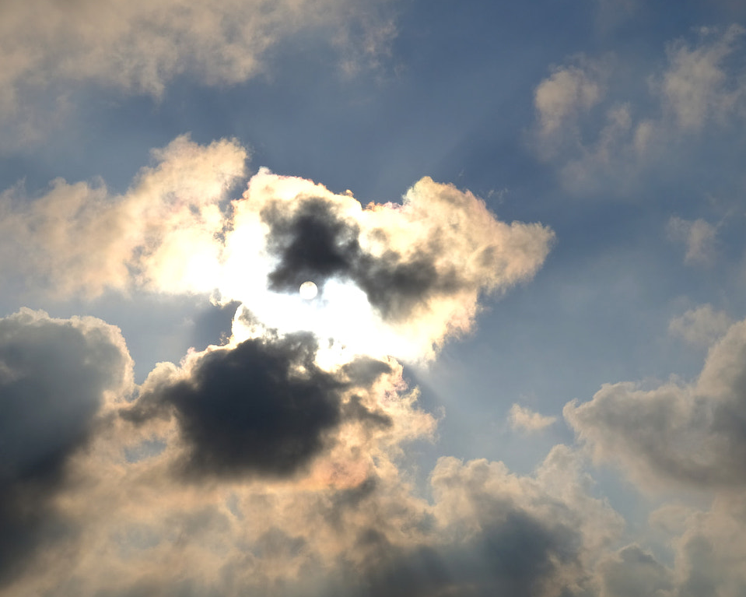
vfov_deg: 18.4
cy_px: 406
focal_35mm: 83
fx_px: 1832
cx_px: 224
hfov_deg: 22.9
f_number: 16
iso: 200
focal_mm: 35
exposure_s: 1/850
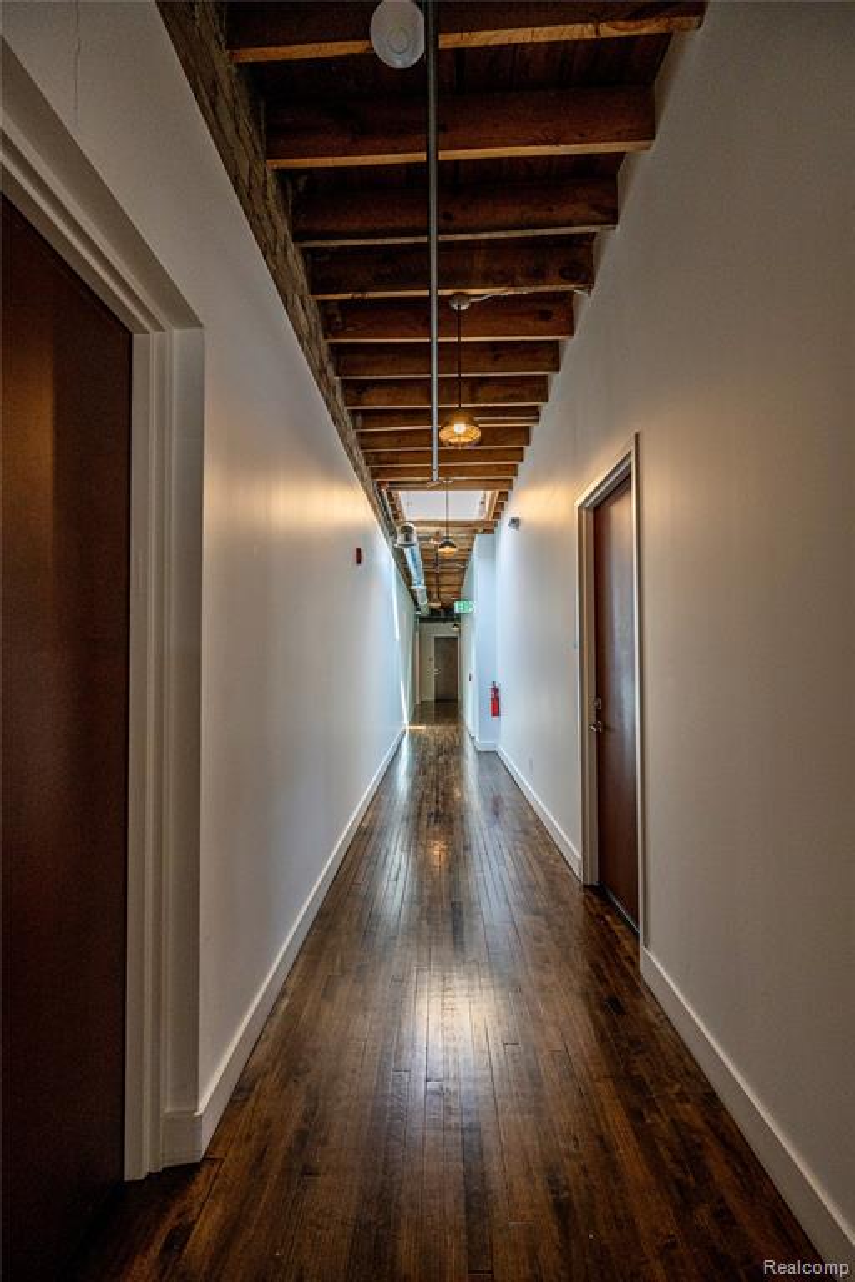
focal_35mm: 14
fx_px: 499
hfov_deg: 81.2
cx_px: 428
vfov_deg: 104.3
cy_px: 641
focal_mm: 14
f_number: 6.3
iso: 1600
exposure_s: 1/80
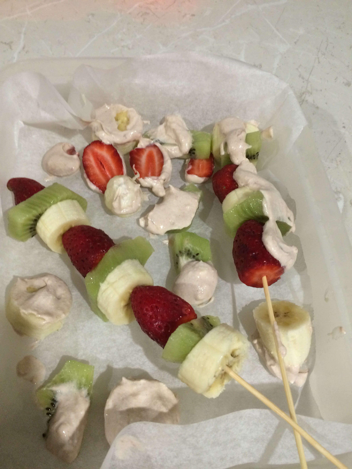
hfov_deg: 48.2
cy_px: 234
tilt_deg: -60.5
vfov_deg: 61.7
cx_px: 176
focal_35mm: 29
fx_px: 393
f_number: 2.2
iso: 200
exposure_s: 1/33
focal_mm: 4.15
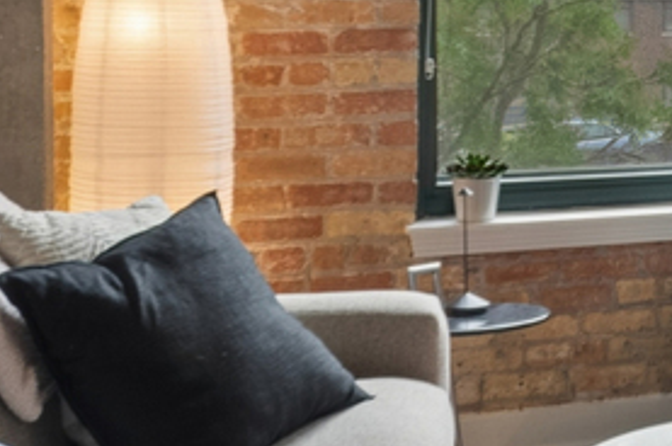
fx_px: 1641
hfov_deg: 20.3
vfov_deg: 15.1
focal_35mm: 88
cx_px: 966
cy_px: -41
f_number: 8
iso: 400
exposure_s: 1/40
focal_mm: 10
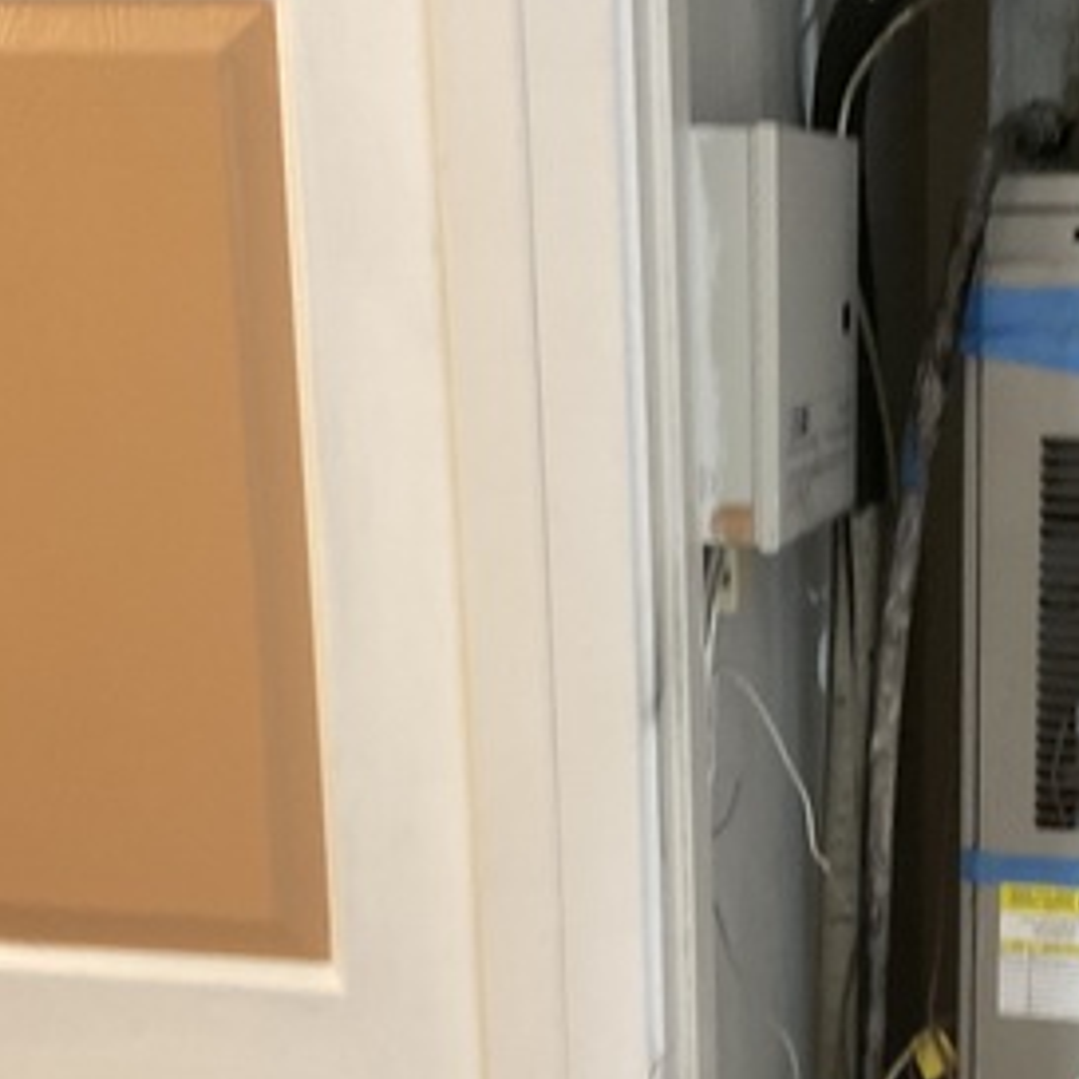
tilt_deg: -12.4
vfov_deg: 28.4
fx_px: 2116
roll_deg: -0.6
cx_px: 1004
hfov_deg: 27.4
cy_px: 739
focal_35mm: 60
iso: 200
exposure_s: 1/40
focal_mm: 3
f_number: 1.8
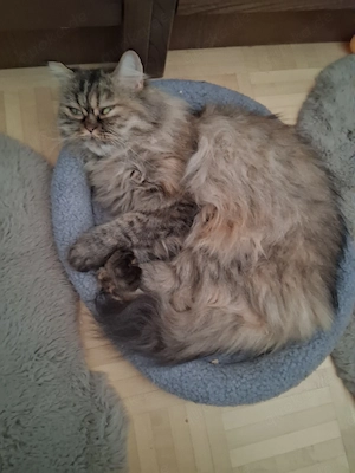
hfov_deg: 53.1
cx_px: 178
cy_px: 236
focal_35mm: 26
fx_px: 356
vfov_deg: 67.3
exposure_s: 1/10
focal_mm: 3.98
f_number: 1.8
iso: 2000
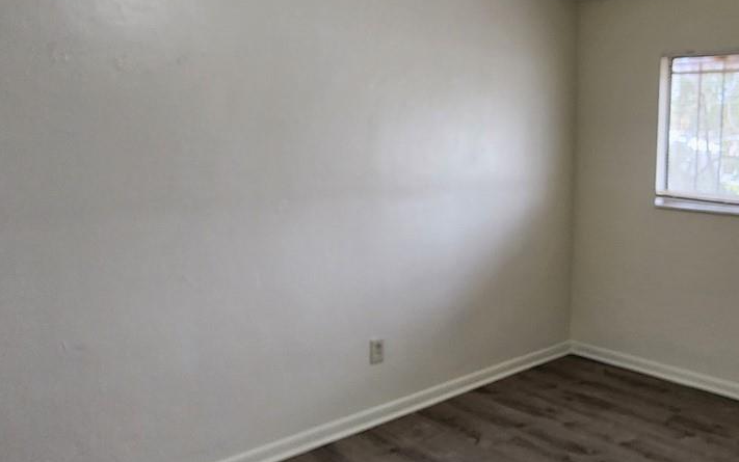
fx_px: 625
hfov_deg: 59.2
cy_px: 198
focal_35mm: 31
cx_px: 514
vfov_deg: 40.5
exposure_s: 1/60
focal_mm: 2.2
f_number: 2.2
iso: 200
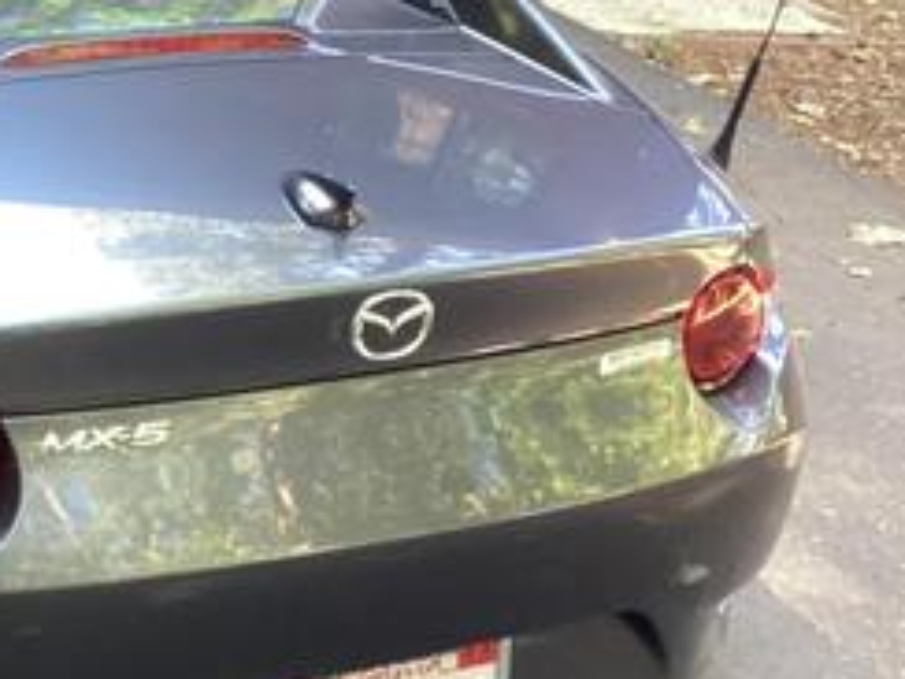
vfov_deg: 22.9
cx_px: 85
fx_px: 1673
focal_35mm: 64
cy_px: 286
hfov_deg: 29.0
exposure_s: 1/60
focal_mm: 3.3
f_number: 2.4
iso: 125
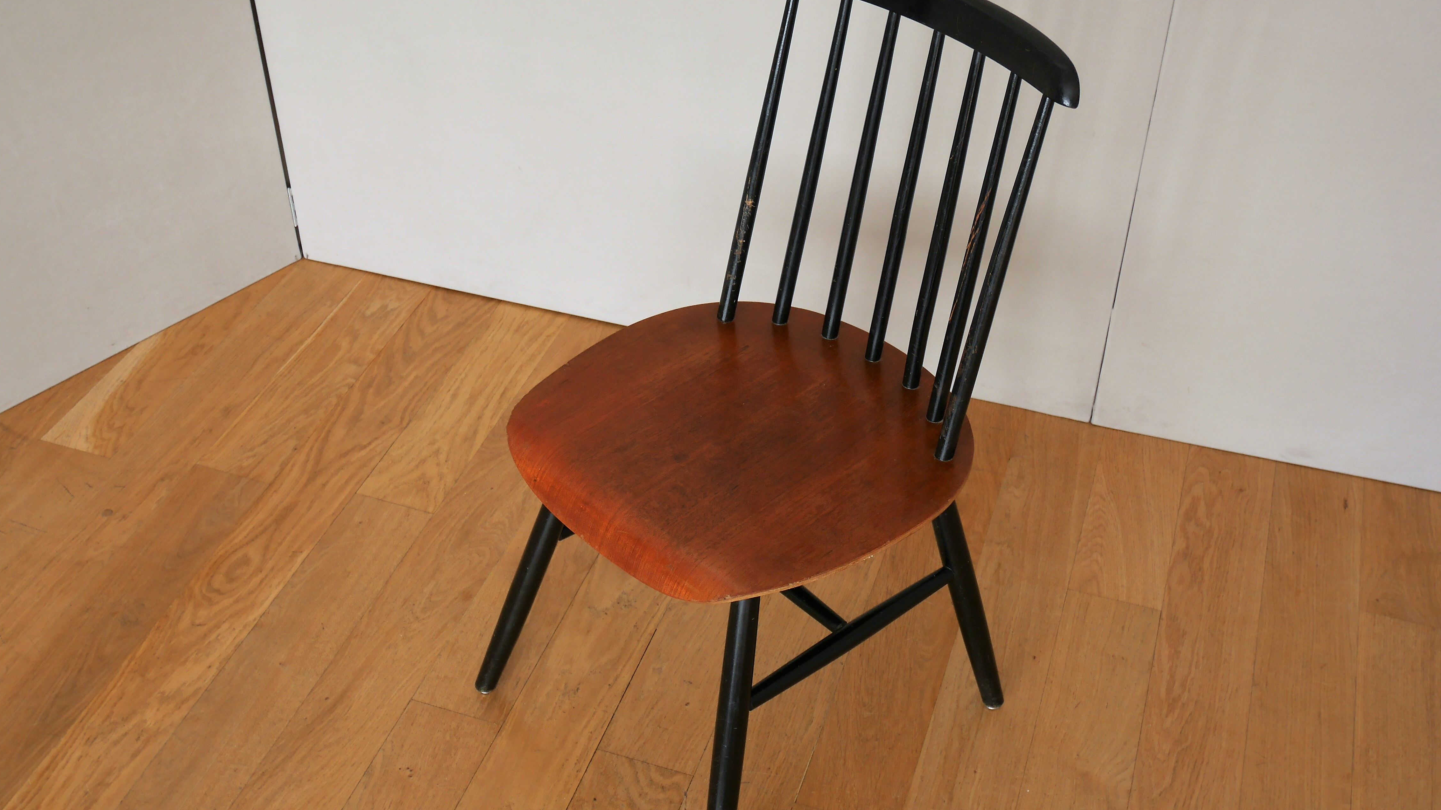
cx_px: 721
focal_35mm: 42
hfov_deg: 48.4
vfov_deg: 28.3
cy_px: 397
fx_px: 1605
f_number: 4.3
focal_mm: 19
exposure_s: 1/60
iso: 400
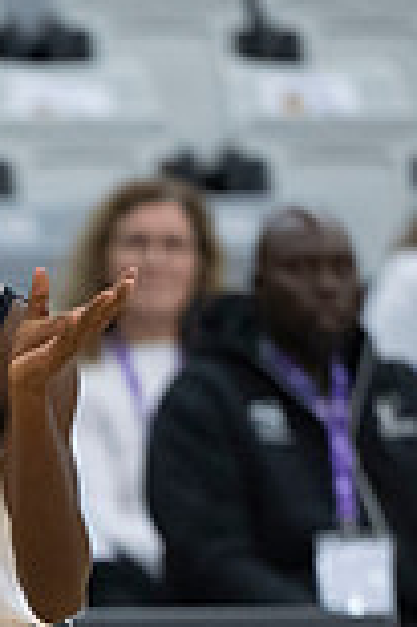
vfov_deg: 2.4
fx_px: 15201
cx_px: -144
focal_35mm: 873
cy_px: 627
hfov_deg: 1.6
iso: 4000
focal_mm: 200
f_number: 3.2
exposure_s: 1/1000
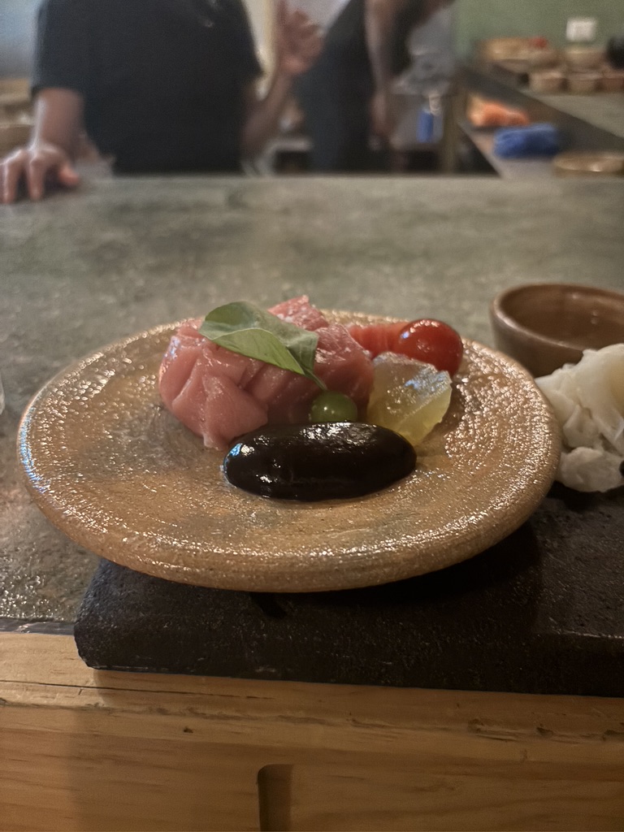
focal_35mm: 26
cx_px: 312
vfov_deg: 67.3
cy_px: 416
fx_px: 625
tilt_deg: -30.3
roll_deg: +1.0
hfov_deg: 53.1
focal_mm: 5.96
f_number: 1.6
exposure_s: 1/18
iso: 1250
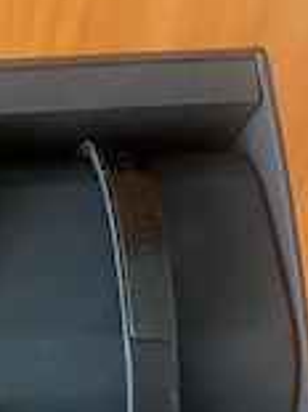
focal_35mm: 67
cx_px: -35
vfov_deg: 28.5
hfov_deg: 20.8
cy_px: 319
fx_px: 796
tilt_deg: -52.9
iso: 125
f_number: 1.5
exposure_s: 1/73
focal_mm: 5.7
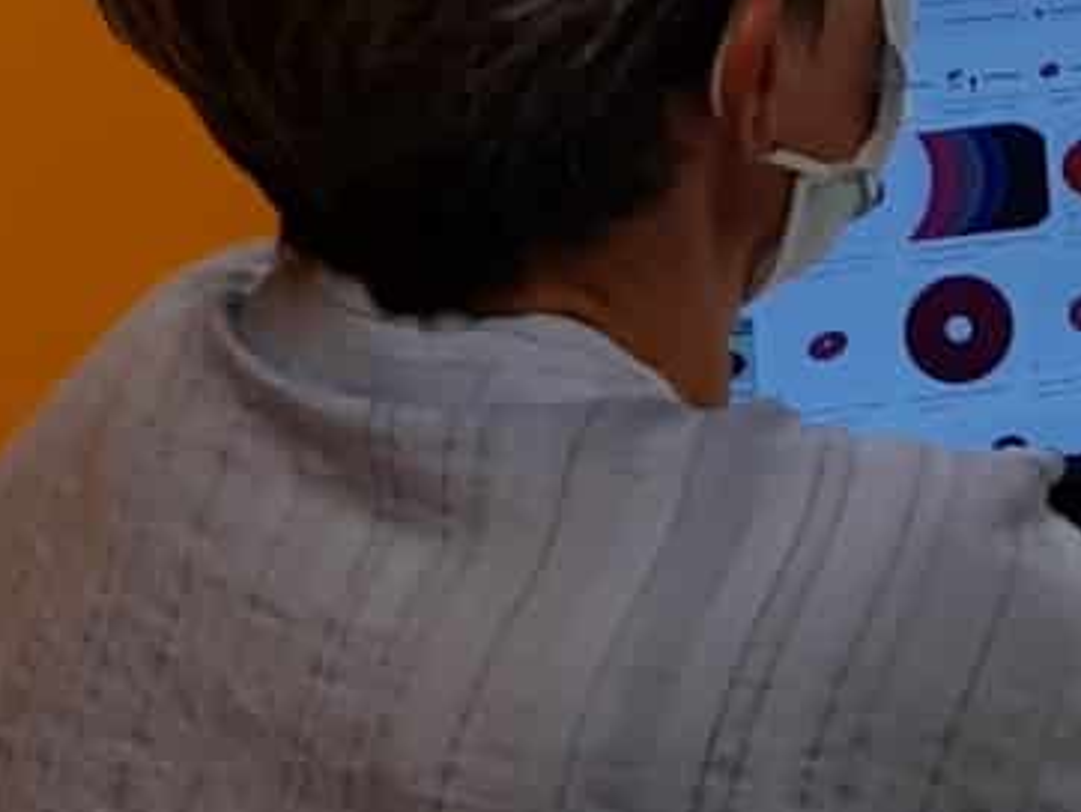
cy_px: -582
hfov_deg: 13.1
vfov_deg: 10.2
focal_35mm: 138
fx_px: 4312
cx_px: 1828
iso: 50
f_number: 2
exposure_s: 1/50
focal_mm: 4.6
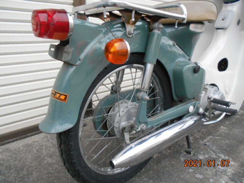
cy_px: 92
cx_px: 122
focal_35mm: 26
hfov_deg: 67.3
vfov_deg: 53.1
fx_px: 183
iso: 560
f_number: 3.2
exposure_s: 1/250
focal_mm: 4.6
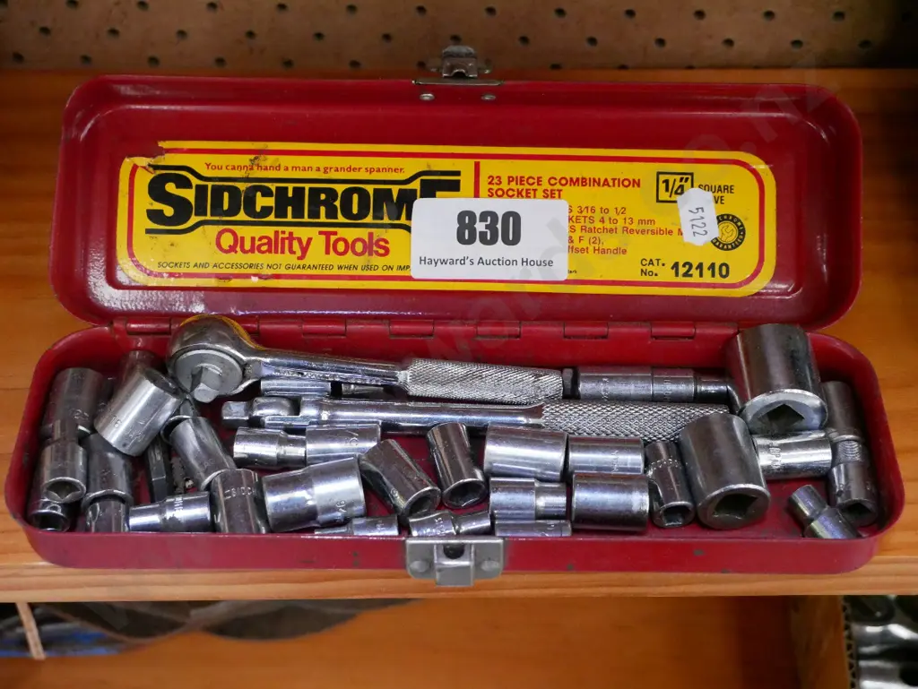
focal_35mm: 50
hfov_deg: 38.2
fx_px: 1327
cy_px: 344
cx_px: 459
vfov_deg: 29.1
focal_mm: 25
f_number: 5.6
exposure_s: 1/80
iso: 6400
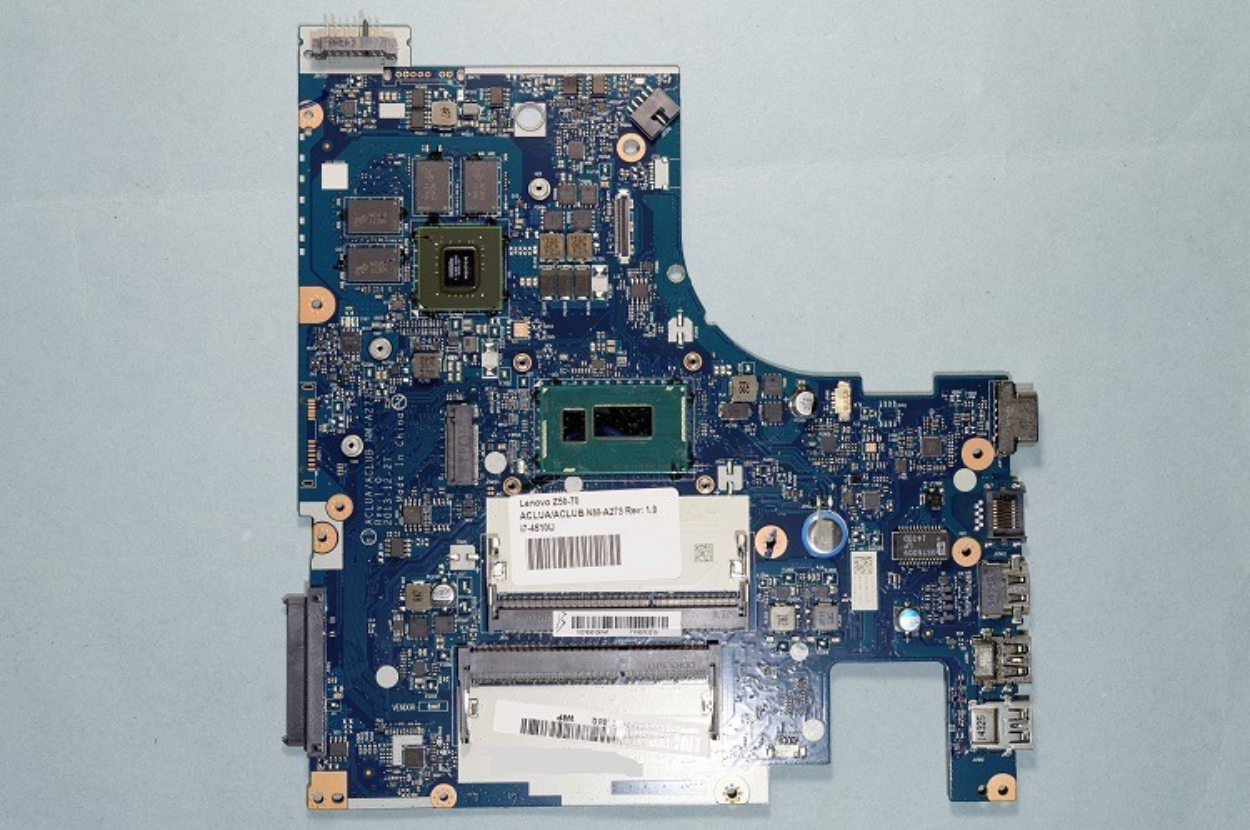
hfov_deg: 43.7
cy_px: 415
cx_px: 625
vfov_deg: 29.8
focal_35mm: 45
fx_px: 1560
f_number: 8
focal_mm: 30
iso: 100
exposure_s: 1/6
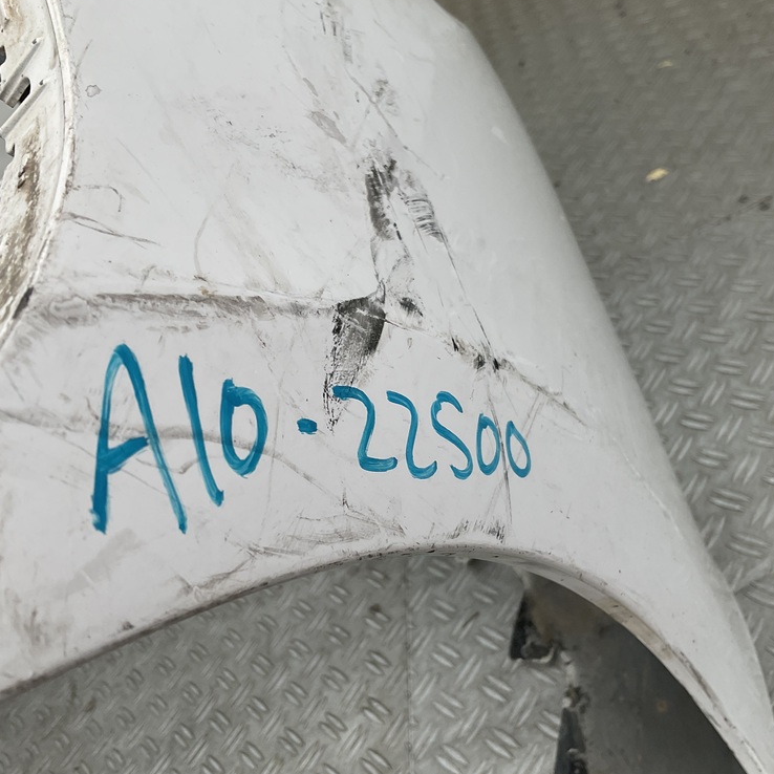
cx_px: 411
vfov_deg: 47.2
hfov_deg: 47.2
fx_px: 885
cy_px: 381
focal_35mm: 35
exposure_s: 1/273
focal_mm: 3
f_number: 1.8
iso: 16
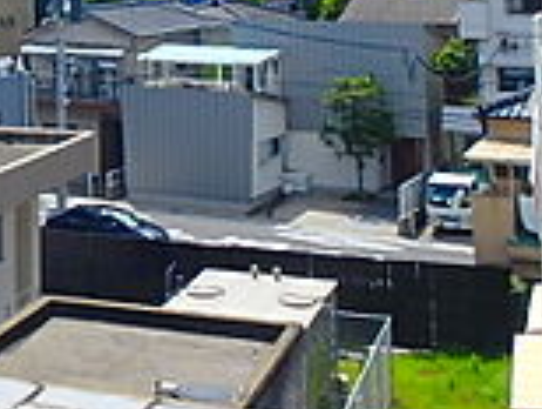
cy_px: -194
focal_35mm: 87
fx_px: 1364
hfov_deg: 20.7
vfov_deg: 15.7
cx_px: -144
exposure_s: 1/400
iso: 125
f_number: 6
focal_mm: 3.7
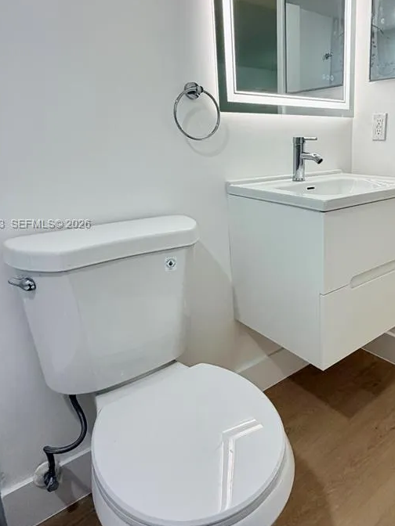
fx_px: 380
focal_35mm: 25
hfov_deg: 52.4
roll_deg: +0.8
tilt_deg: -12.5
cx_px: 298
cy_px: 225
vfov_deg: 69.0
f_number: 2.2
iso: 160
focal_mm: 2.22
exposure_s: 1/121
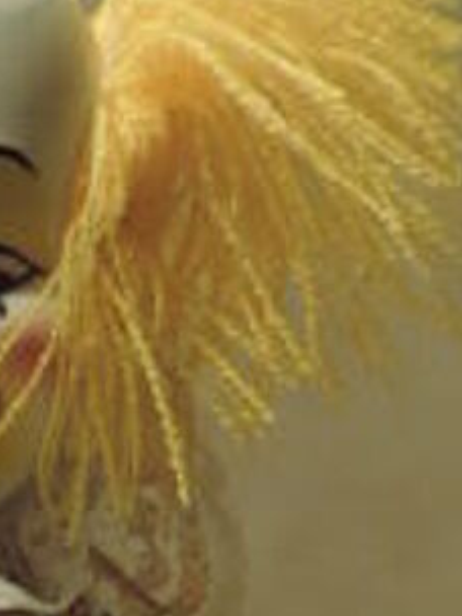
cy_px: 1213
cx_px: 2
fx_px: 3897
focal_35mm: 219
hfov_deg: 6.8
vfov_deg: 8.6
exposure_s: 1/13
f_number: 3.6
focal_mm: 8.9
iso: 400
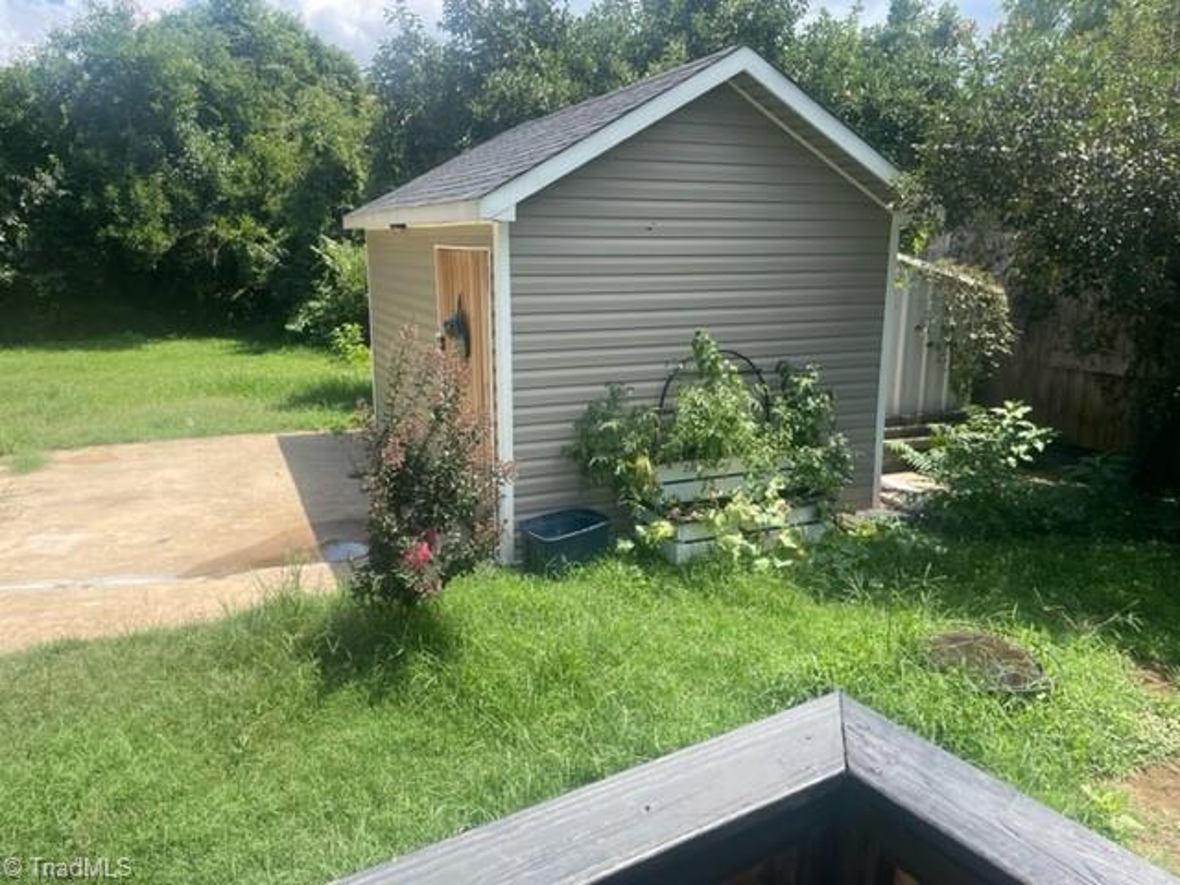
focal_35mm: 26
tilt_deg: -11.7
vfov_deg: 53.1
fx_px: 886
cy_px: 442
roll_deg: +0.2
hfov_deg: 67.3
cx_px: 590
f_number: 1.6
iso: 32
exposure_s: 1/1453
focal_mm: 4.2
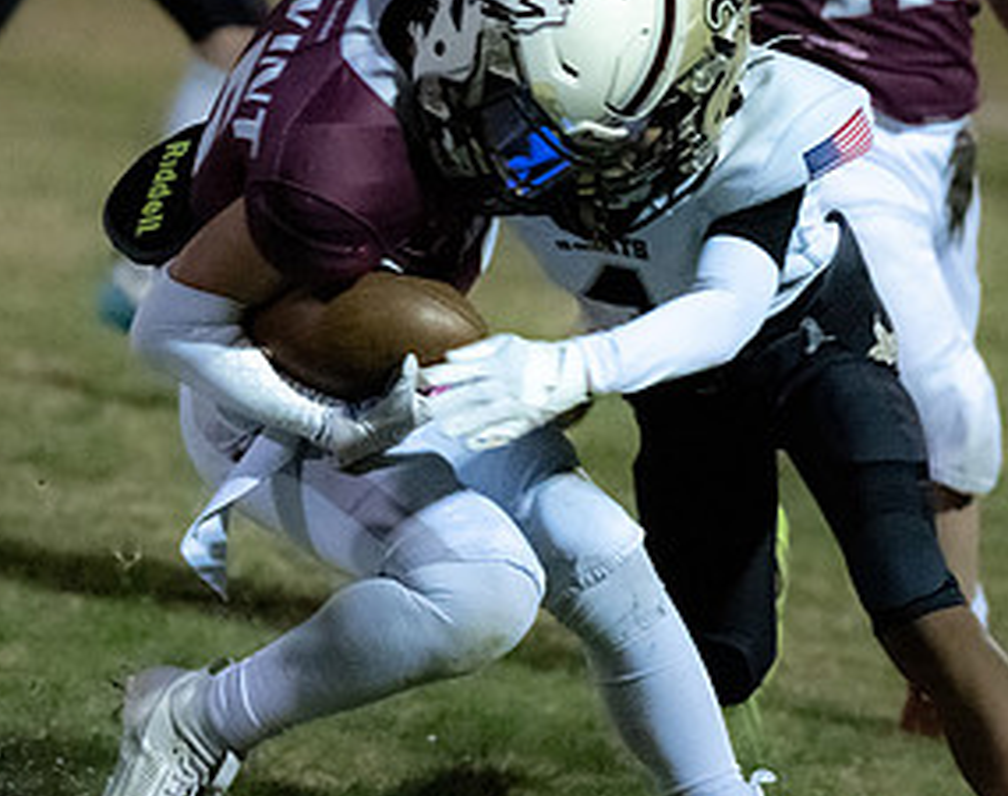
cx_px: 209
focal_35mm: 390
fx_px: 11575
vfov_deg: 3.9
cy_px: 287
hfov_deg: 5.0
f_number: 2.8
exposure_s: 1/1000
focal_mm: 132
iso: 12800
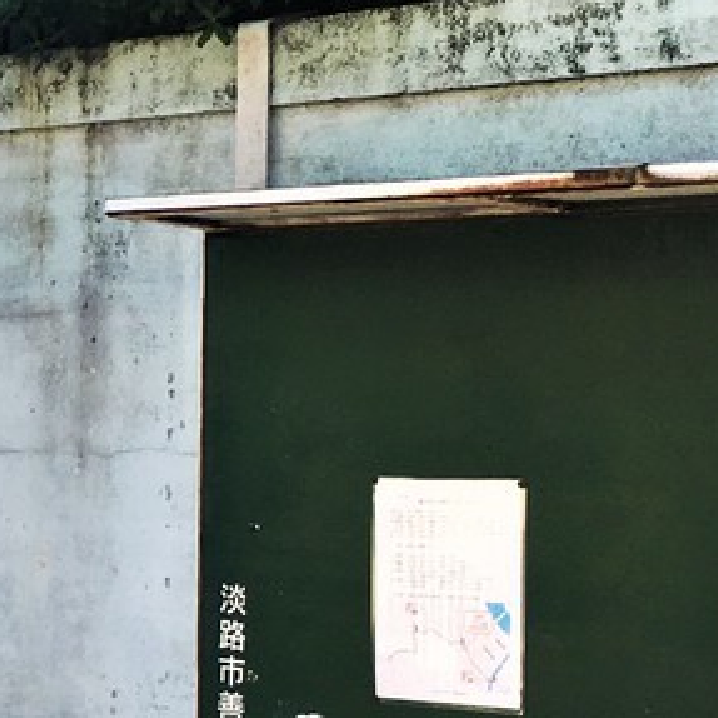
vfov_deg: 16.3
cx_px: -395
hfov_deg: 15.0
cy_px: 403
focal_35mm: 107
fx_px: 2511
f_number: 2.2
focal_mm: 4.15
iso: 25
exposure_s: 1/297
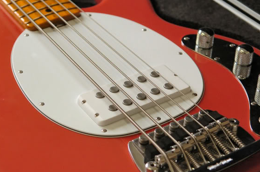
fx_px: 750
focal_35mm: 104
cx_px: 112
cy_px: 97
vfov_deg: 13.1
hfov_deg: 19.7
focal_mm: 38
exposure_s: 1/125
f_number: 3.2
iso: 250
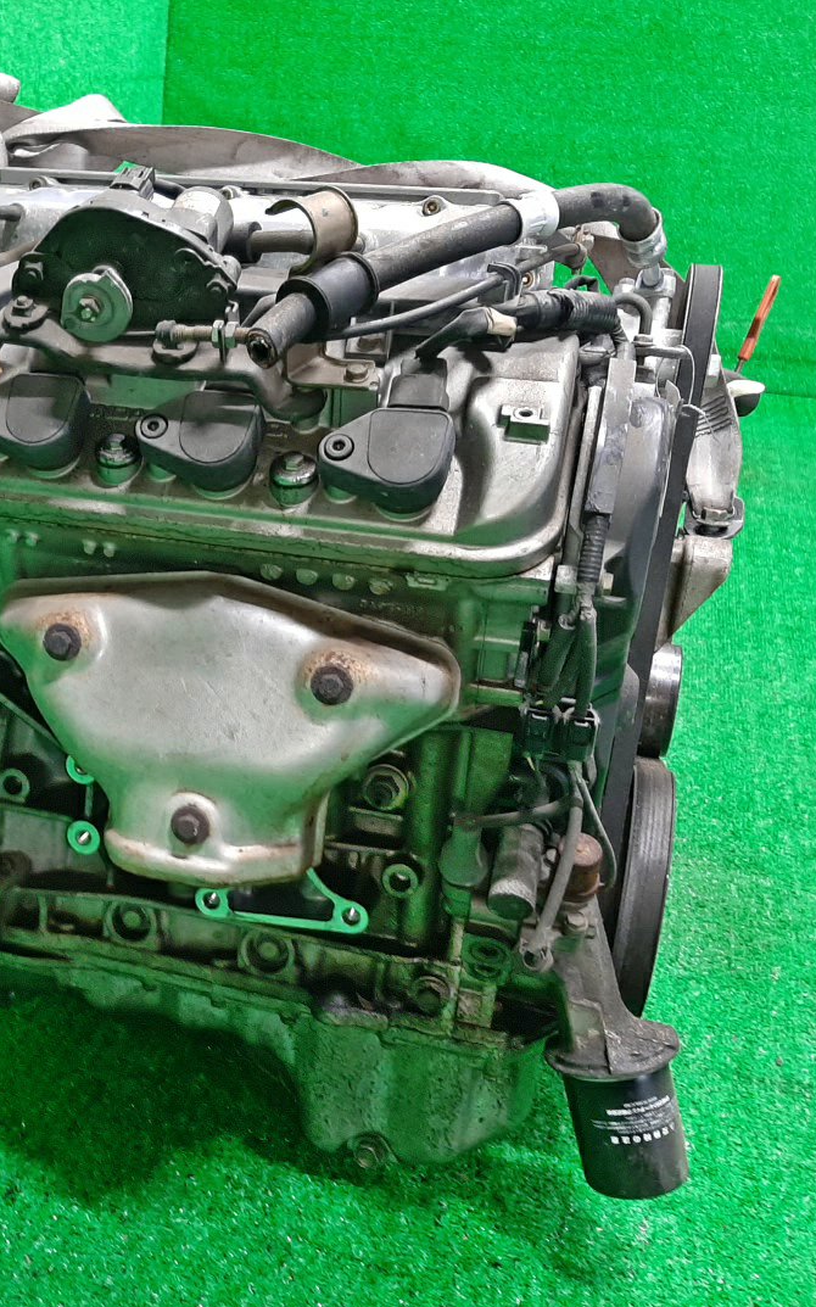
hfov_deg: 32.9
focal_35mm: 37
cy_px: 655
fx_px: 1317
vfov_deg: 52.8
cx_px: 107
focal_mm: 3.93
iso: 175
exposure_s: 1/33
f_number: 1.7
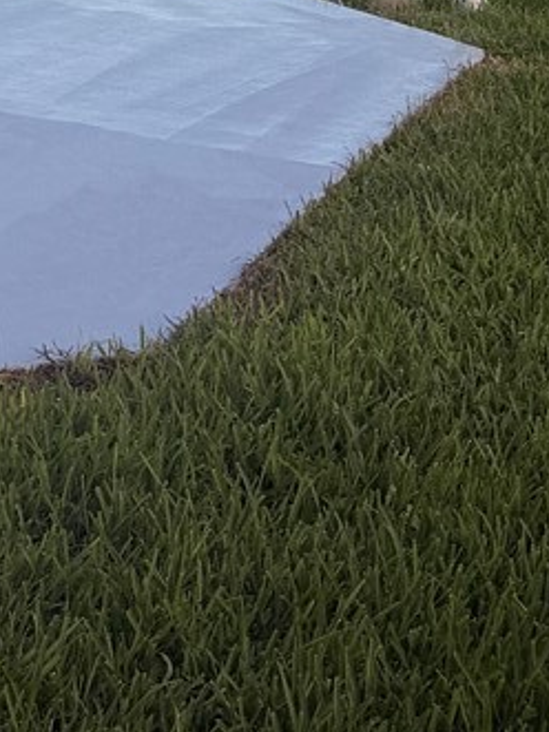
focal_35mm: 116
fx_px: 2455
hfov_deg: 11.0
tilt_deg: -4.1
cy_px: -276
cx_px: -733
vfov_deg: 15.9
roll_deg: -1.2
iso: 64
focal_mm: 6.76
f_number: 1.78
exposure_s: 1/171
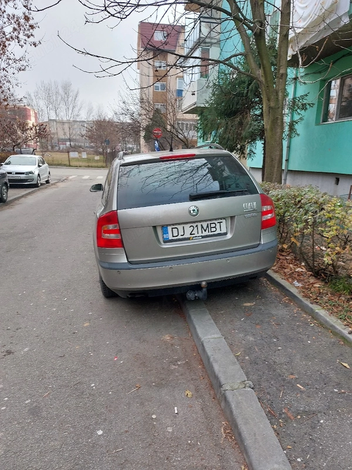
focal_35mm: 24
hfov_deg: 56.8
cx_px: 176
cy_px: 235
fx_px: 325
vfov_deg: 71.6
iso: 25
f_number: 1.8
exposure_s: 1/145
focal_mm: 5.23
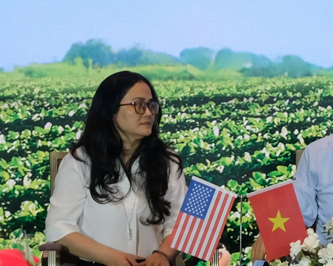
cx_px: 357
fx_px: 2592
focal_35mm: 263
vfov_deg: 5.9
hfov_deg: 7.3
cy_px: 5
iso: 640
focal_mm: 35.3
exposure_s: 1/60
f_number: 5
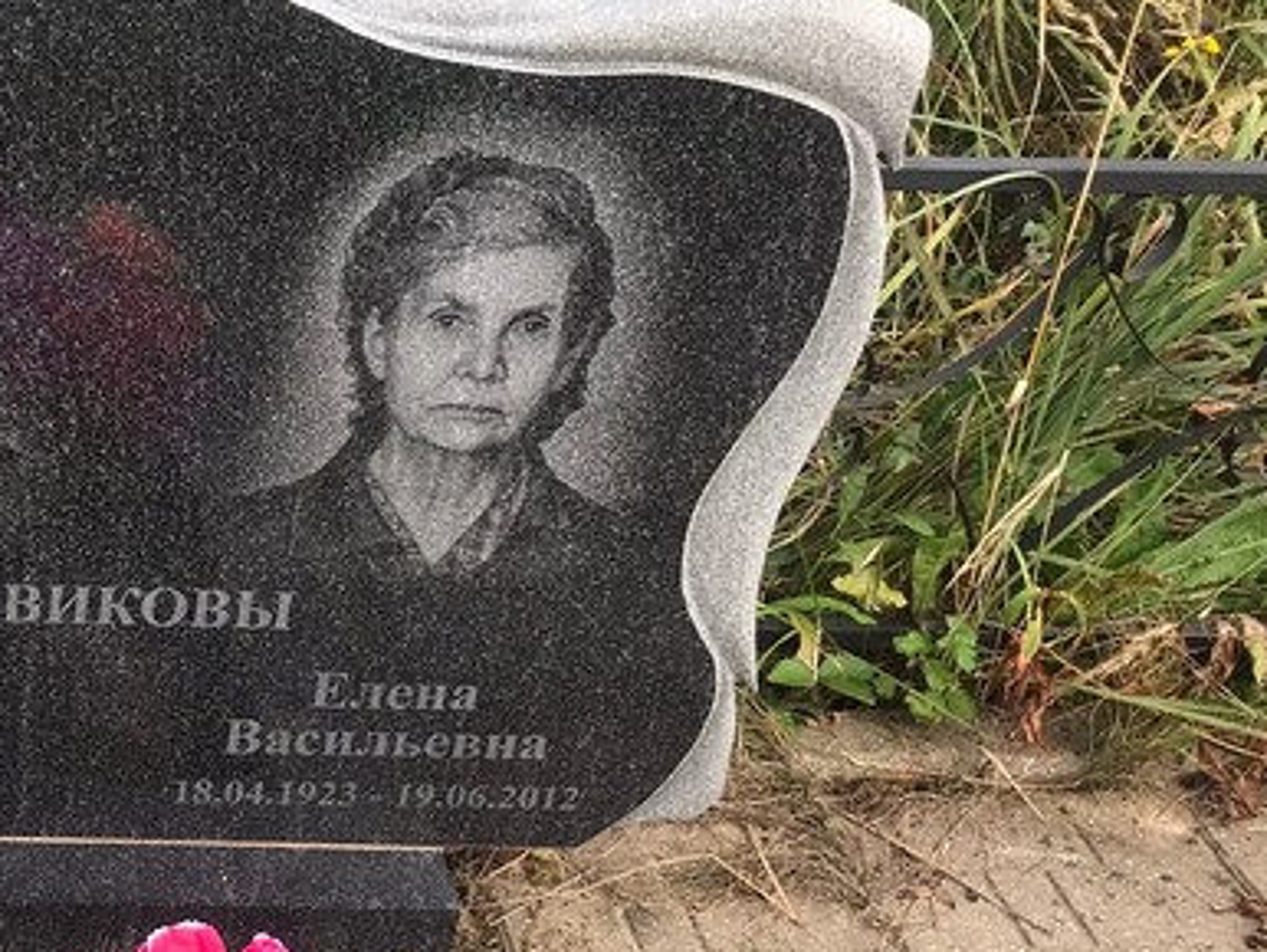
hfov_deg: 31.0
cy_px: 716
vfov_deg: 25.0
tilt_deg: -36.0
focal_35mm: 58
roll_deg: -2.1
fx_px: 2124
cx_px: 20
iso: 20
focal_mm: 3.99
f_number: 1.8
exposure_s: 1/544
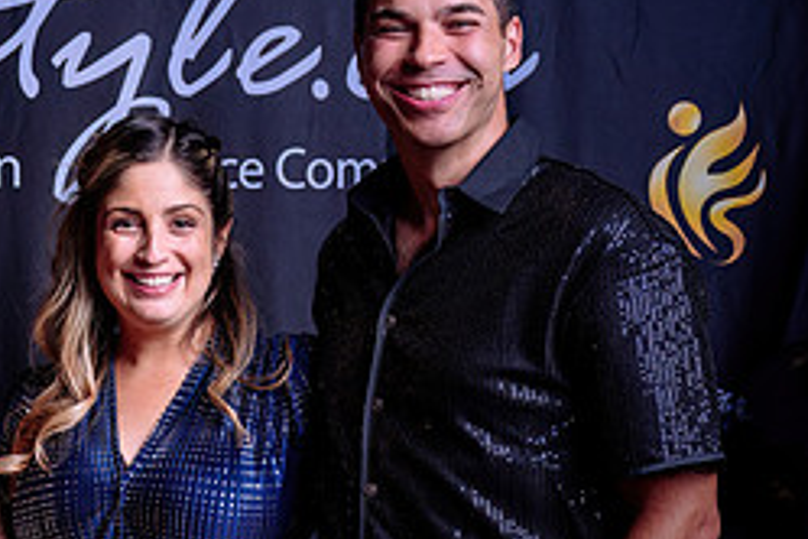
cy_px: 471
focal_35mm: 107
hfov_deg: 18.7
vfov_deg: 12.7
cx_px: 39
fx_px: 2401
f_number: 4.5
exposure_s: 1/160
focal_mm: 43
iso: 125
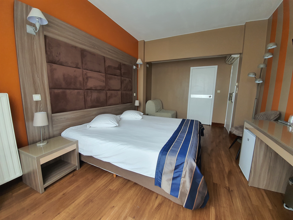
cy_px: 110
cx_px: 146
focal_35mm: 13
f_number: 2.2
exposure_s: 1/50
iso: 125
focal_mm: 1.8
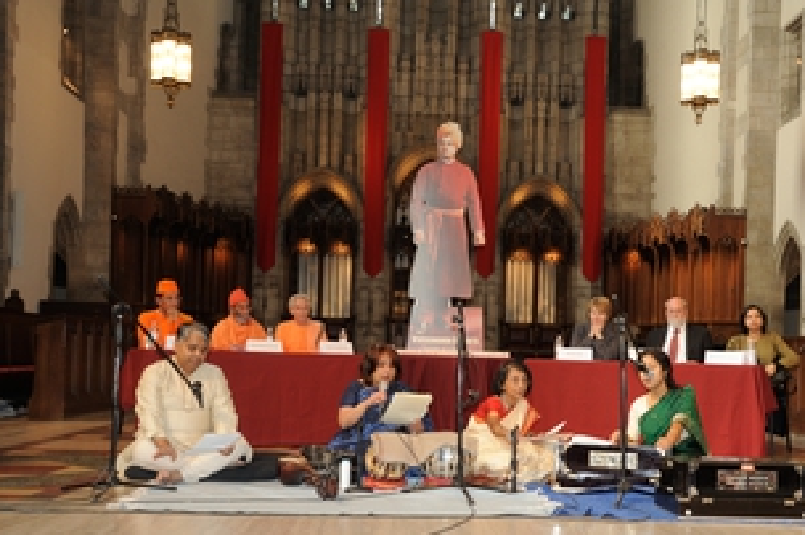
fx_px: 1027
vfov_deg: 29.0
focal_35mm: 46
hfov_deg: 42.7
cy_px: 347
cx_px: 453
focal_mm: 35
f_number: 5.6
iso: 1000
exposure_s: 1/60
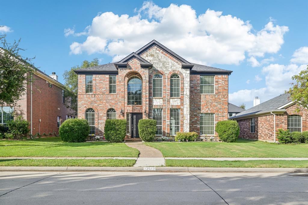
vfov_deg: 43.6
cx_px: 154
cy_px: 102
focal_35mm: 30
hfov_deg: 61.9
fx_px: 257
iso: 50
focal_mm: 30
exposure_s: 1/160
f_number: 8
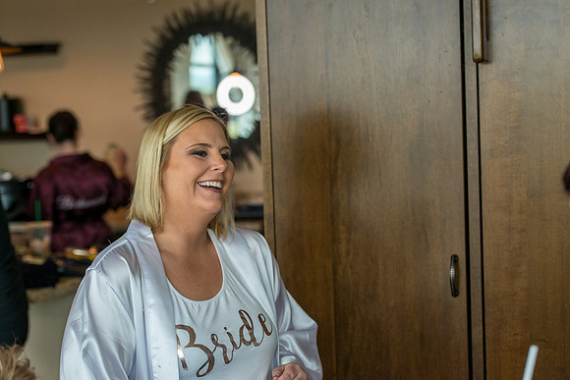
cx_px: 285
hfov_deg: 28.8
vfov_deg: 19.5
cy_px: 190
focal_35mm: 70
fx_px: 1109
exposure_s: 1/400
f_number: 4
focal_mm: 70
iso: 400
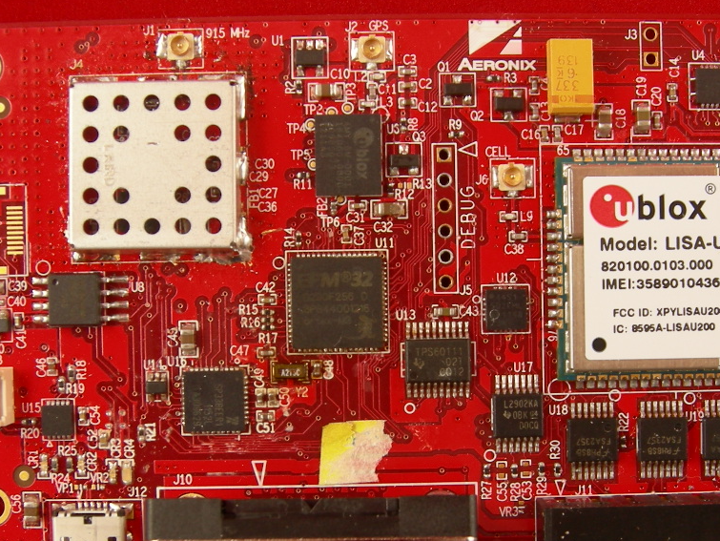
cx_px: 424
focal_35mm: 61
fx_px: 1269
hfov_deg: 31.6
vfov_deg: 24.0
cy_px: 308
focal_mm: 7.5
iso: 64
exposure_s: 1/70.3
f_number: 3.4
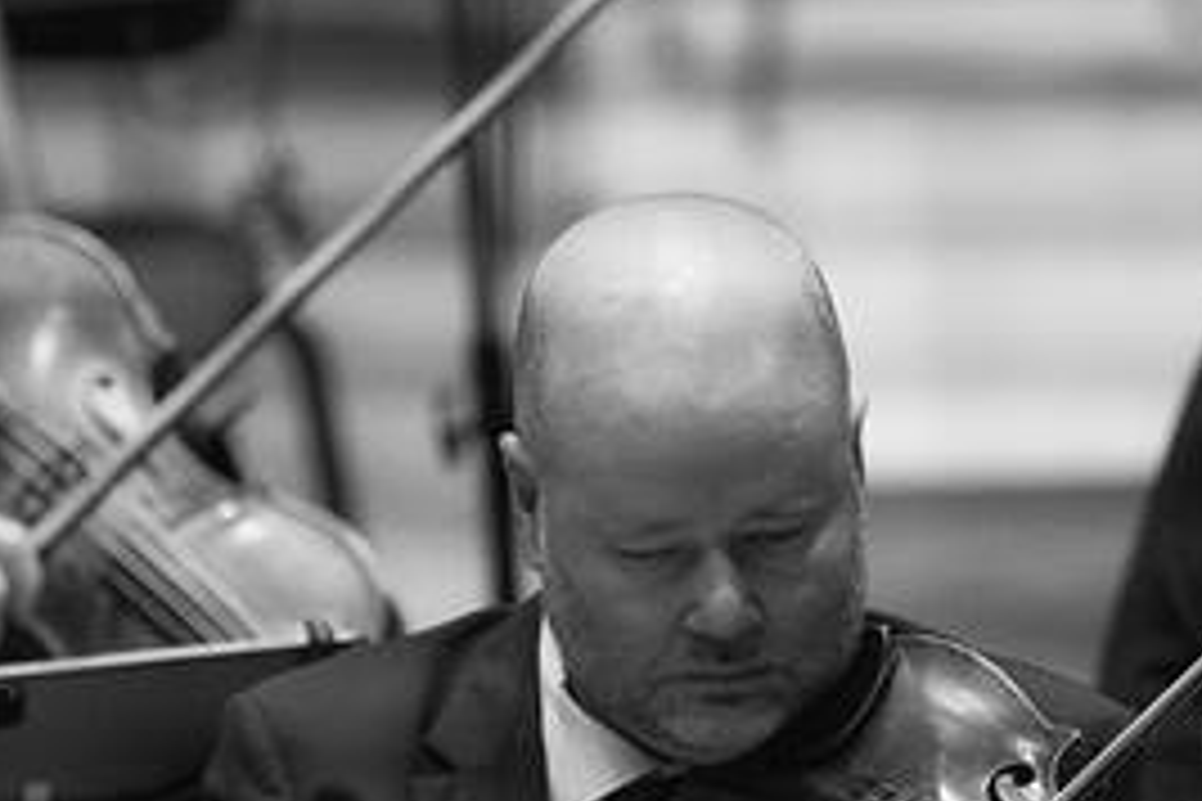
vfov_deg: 1.7
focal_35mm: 808
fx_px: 26976
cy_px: 727
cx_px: 621
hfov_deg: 2.6
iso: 6400
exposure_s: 1/1000
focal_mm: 300
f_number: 2.8
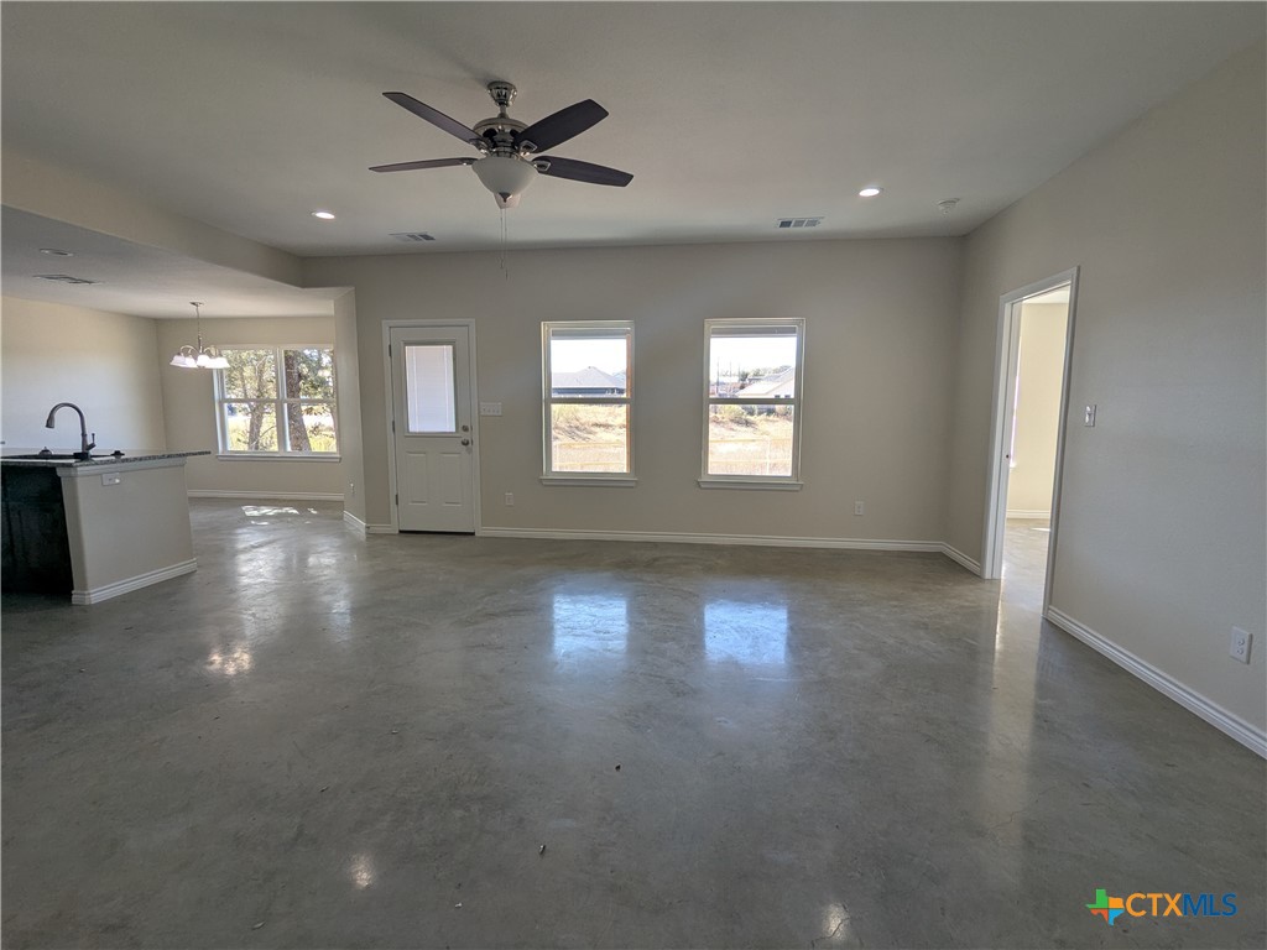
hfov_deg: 94.5
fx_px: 586
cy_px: 475
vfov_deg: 78.1
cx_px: 634
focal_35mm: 16
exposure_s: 1/145
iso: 69
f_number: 2.2
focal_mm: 2.35
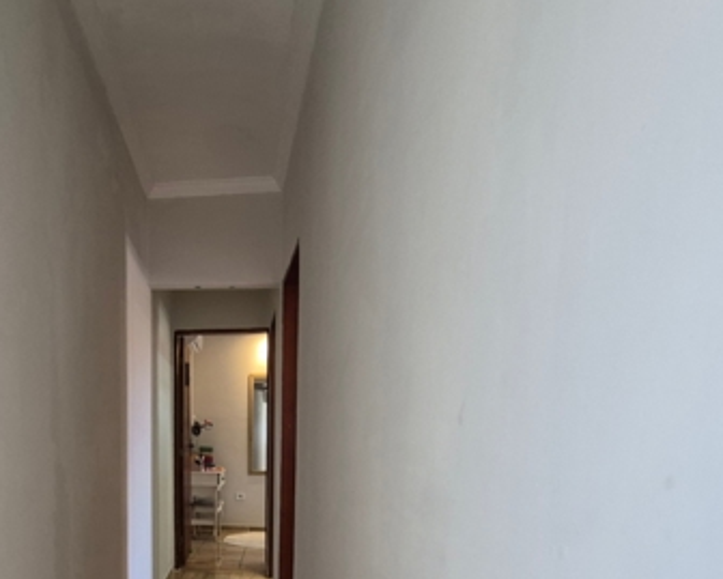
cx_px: 203
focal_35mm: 26
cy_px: 516
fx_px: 557
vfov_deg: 49.3
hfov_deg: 63.1
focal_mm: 1.74
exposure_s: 1/60
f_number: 2.2
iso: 200
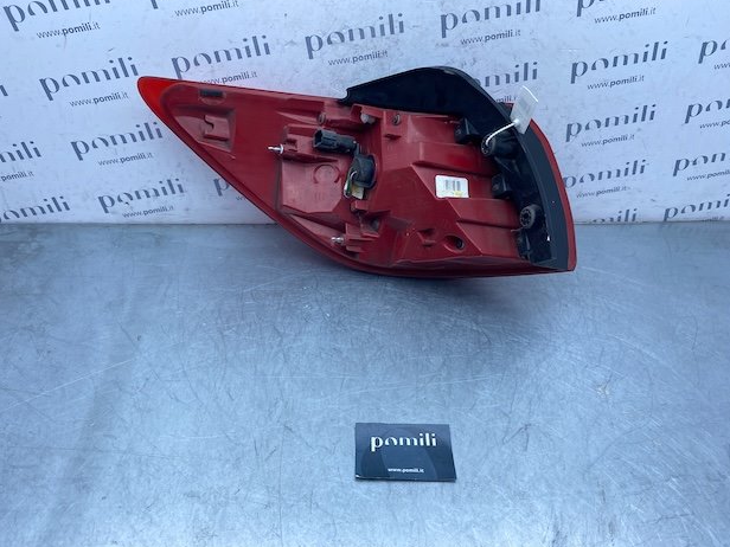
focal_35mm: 27
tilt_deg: -40.0
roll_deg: -3.9
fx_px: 569
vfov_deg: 51.3
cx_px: 359
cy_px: 266
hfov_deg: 65.3
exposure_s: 1/788
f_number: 1.8
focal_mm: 4.25
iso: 32
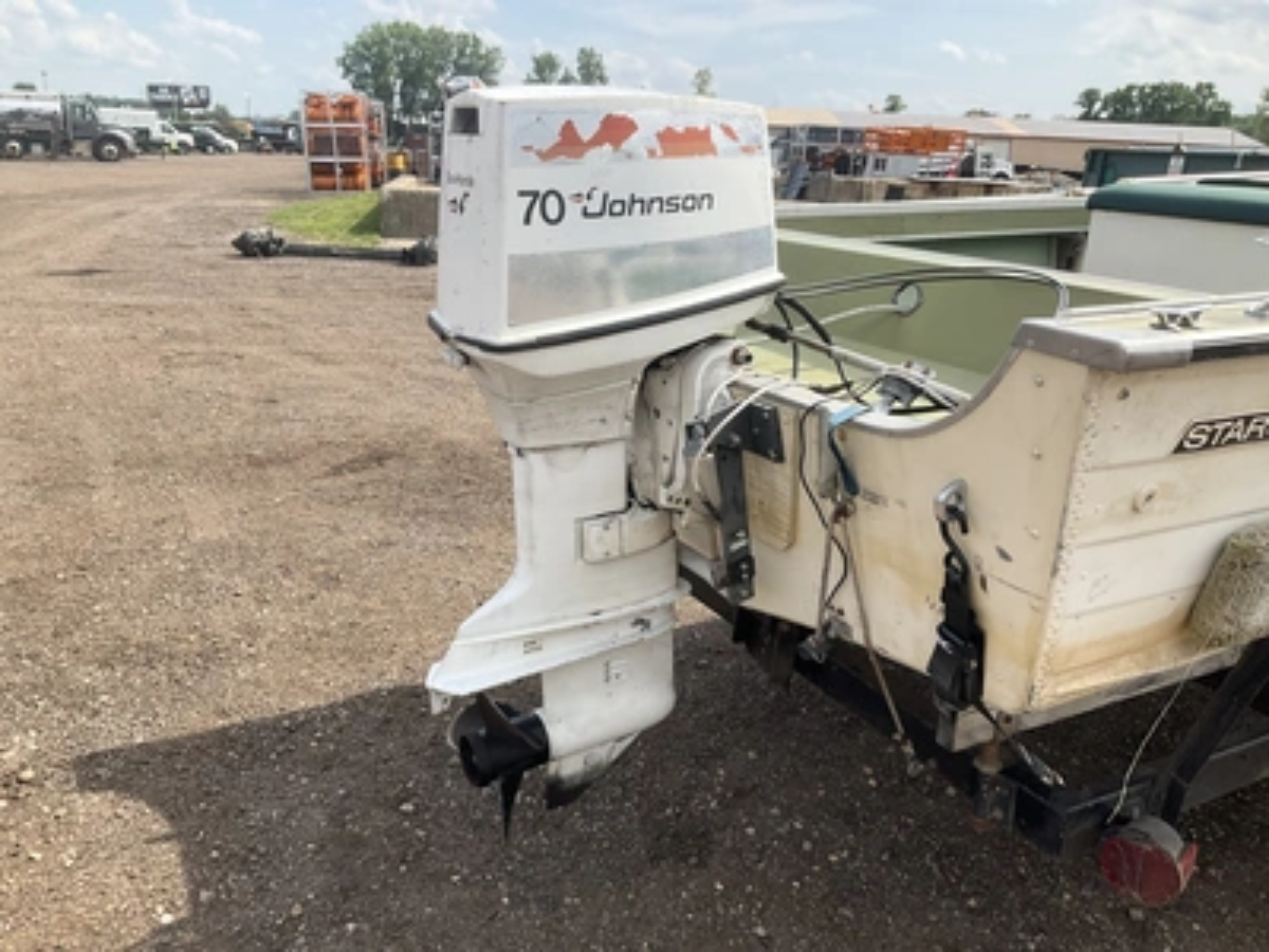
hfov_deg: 61.7
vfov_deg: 48.2
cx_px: 634
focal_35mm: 29
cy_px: 476
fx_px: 1063
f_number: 1.8
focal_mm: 3
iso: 25
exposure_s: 1/1377
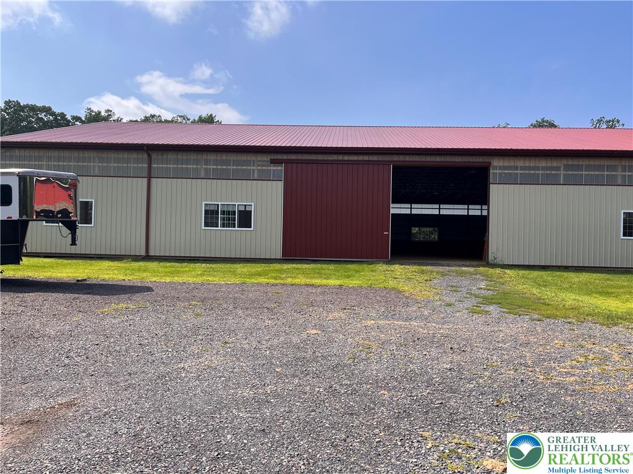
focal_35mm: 26
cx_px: 316
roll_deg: -0.3
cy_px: 237
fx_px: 475
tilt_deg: +1.2
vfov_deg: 53.1
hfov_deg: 67.3
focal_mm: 5.1
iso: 50
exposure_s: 1/3049
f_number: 1.6
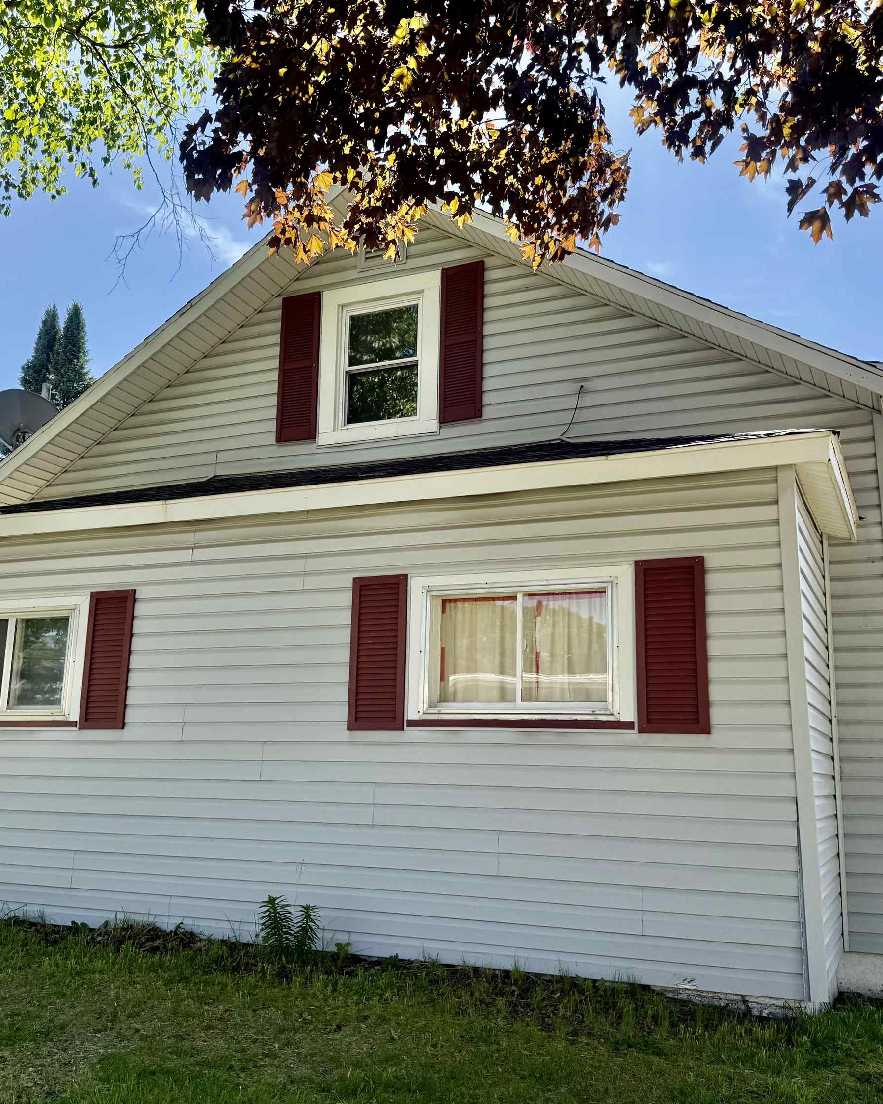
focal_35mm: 32
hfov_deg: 45.8
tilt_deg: +12.4
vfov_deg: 55.7
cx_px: 437
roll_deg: -1.9
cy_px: 551
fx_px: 1045
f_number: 1.78
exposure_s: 1/2299
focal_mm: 6.76
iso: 100
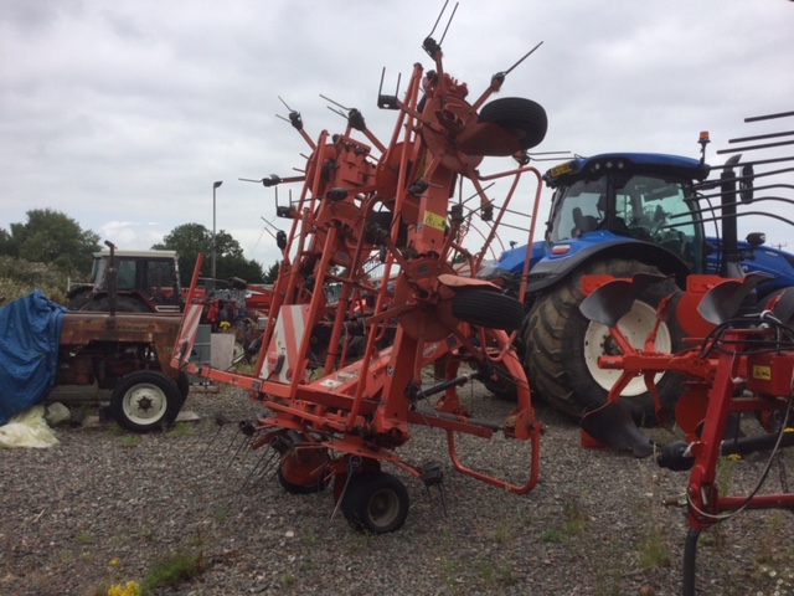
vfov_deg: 45.4
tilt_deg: +3.8
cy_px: 298
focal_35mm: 31
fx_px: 711
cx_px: 397
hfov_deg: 58.4
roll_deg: -1.5
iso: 25
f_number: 2.4
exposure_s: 1/1235
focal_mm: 3.3
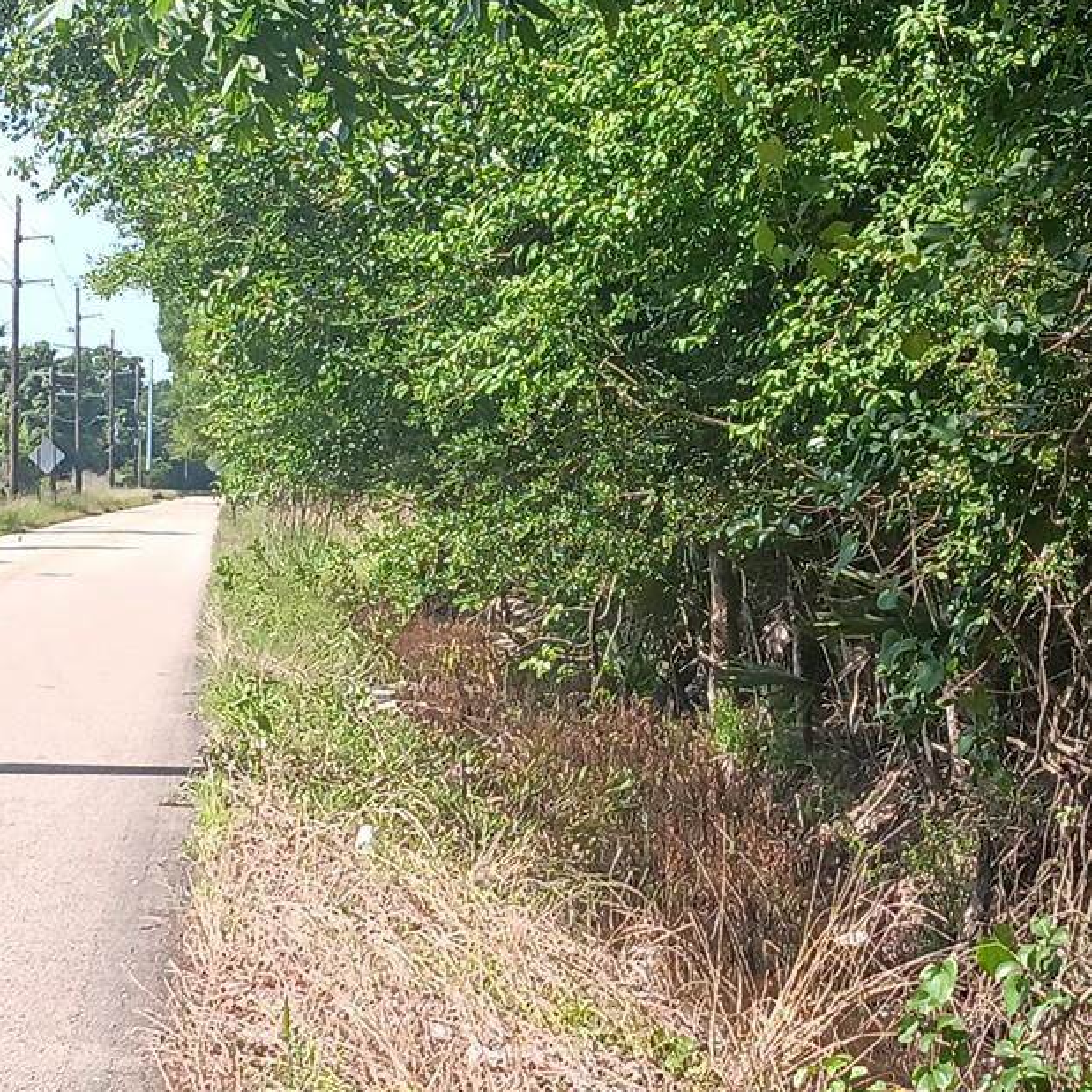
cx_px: 633
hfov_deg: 43.7
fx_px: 1356
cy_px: 473
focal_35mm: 38
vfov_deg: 43.8
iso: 20
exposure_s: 1/333
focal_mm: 3.98
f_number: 1.8
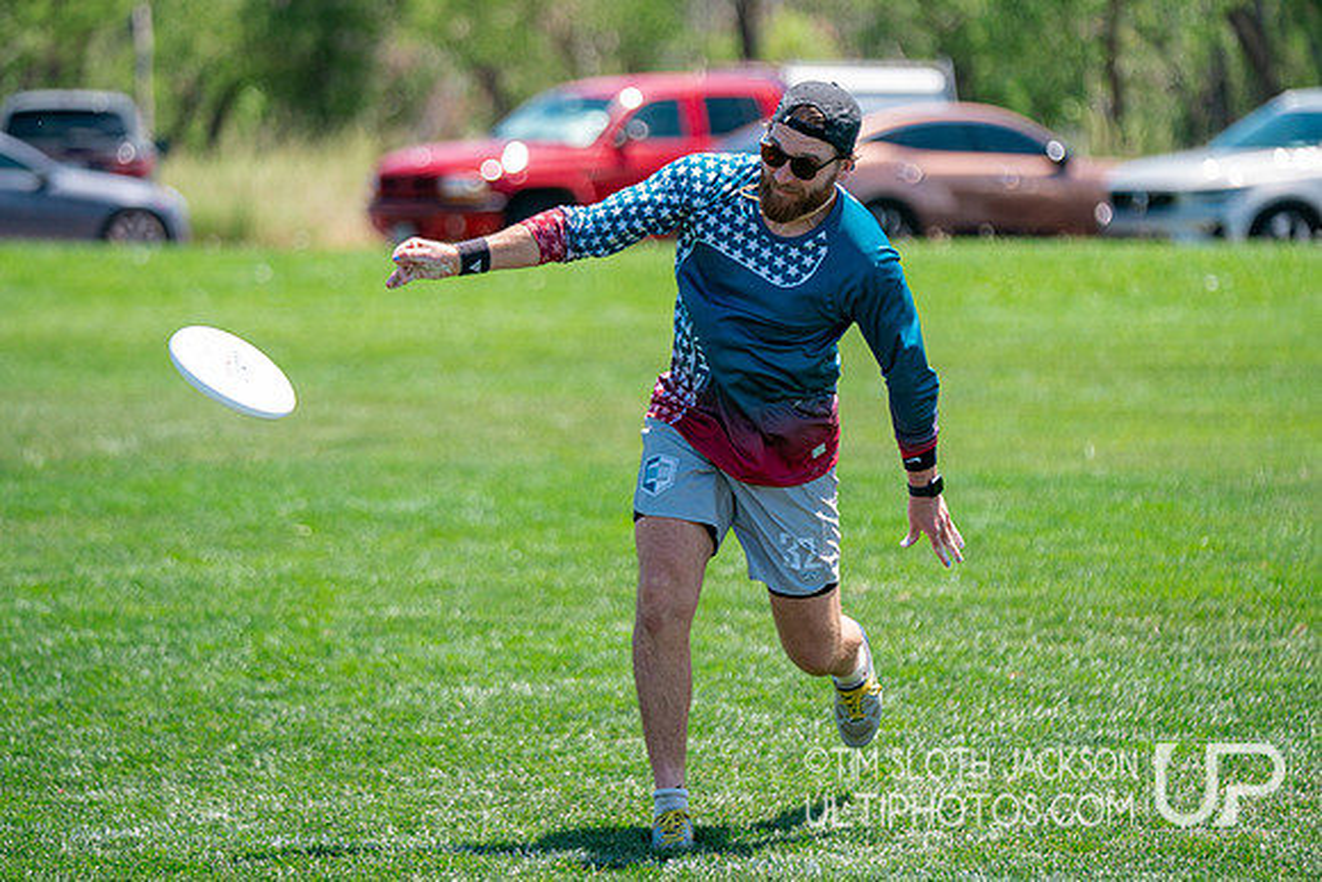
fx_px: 7560
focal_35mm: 206
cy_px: 349
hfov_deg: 10.0
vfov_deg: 6.7
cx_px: 725
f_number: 2.8
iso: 320
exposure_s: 1/2500
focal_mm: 164
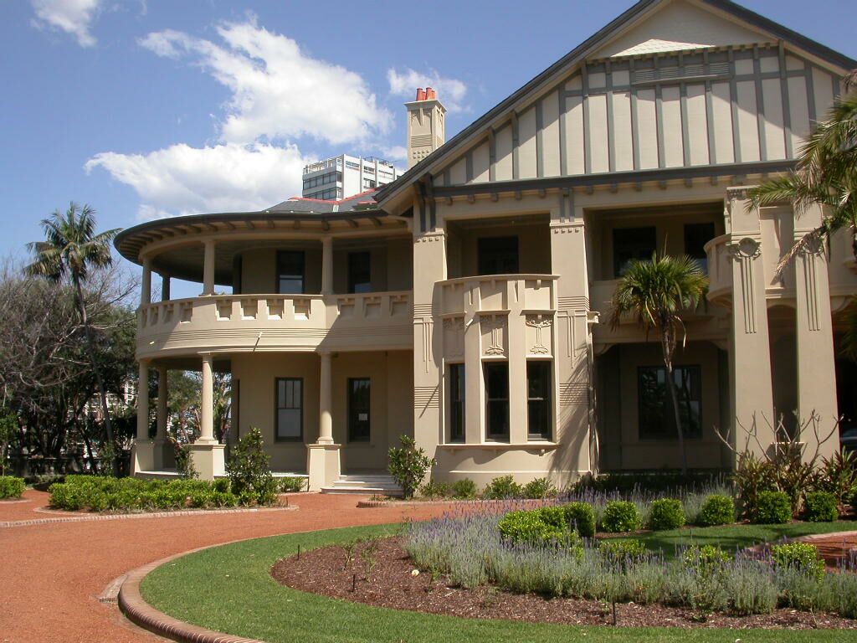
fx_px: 941
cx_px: 428
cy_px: 322
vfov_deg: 37.7
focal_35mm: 38
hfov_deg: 49.0
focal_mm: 7.85
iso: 100
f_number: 7.5
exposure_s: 1/303
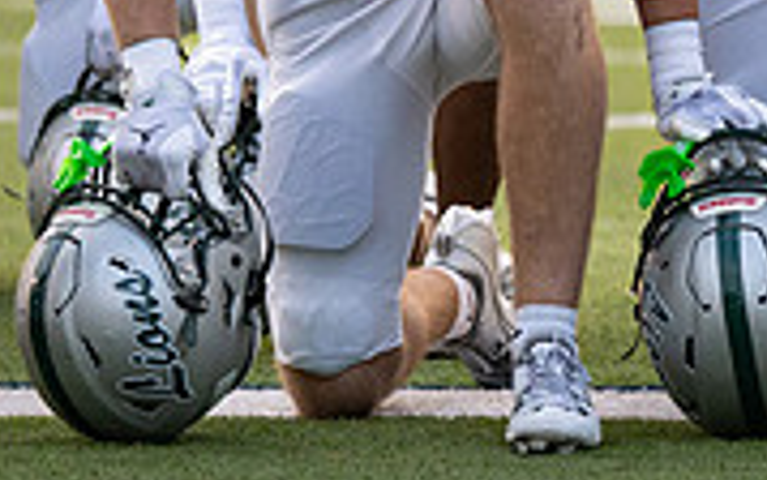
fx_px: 10580
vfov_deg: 2.6
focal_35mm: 506
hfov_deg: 4.1
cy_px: -229
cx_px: 1091
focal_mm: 113
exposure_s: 1/2500
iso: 640
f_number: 2.8
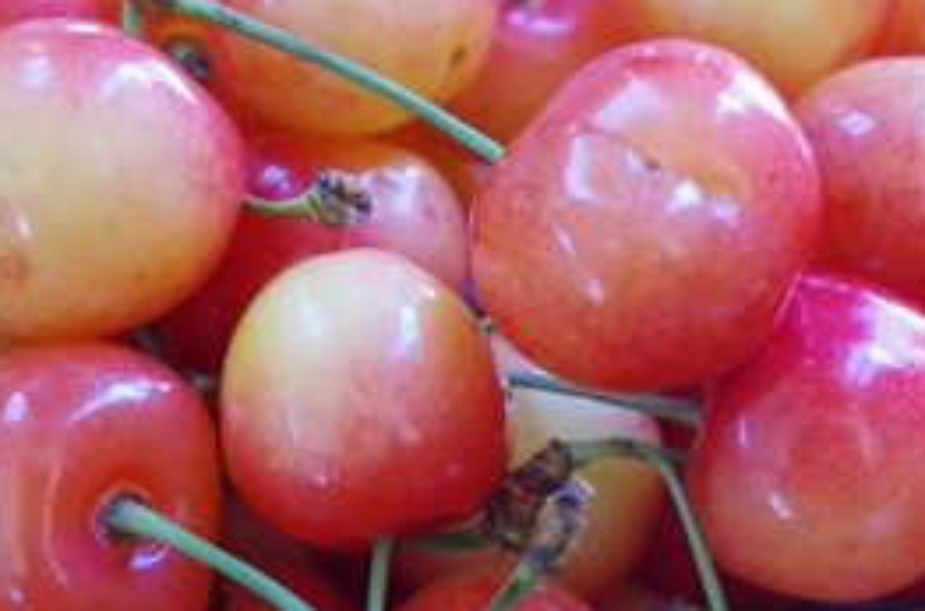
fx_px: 2895
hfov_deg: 18.1
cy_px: 544
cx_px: 627
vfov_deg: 12.0
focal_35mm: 113
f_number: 7.1
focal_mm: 40
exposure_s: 1/30
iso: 1600
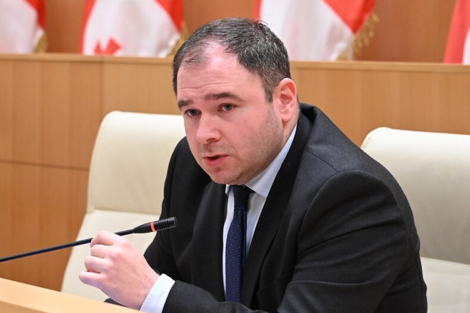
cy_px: 173
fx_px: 1527
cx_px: 219
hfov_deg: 17.5
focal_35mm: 117
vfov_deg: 11.7
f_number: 6.3
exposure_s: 1/125
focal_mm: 90
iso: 6400
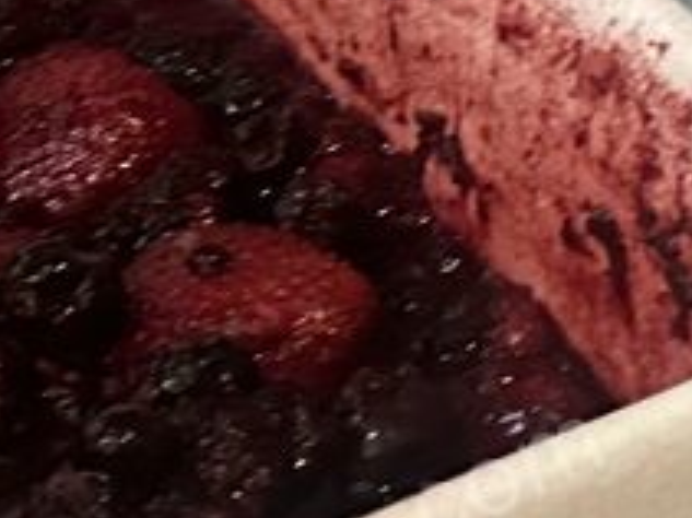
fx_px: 3636
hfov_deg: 9.9
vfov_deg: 7.9
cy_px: -446
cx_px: 1486
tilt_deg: -22.9
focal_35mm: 182
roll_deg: -5.0
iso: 500
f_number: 1.78
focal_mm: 6.86
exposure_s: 1/60
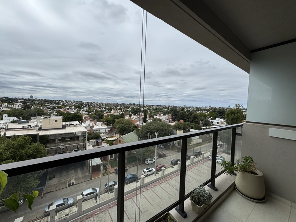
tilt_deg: -1.9
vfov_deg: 85.7
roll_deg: -2.3
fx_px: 120
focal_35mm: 14
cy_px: 111
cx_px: 148
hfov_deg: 102.1
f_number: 2.2
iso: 50
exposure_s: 1/2674
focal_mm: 2.22
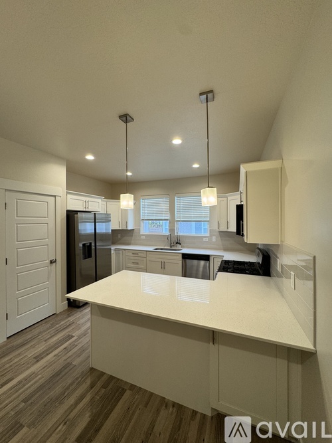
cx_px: 166
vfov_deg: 102.1
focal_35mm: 14
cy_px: 222
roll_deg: +0.5
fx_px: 179
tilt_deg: -0.8
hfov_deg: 85.7
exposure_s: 1/120
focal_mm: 2.22
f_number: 2.2
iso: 100
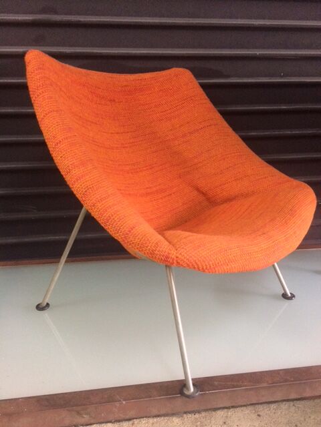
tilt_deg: -17.9
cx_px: 160
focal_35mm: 29
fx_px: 359
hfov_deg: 48.2
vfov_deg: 61.7
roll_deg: +1.7
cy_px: 214
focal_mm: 4.15
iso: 250
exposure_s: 1/25
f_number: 2.2
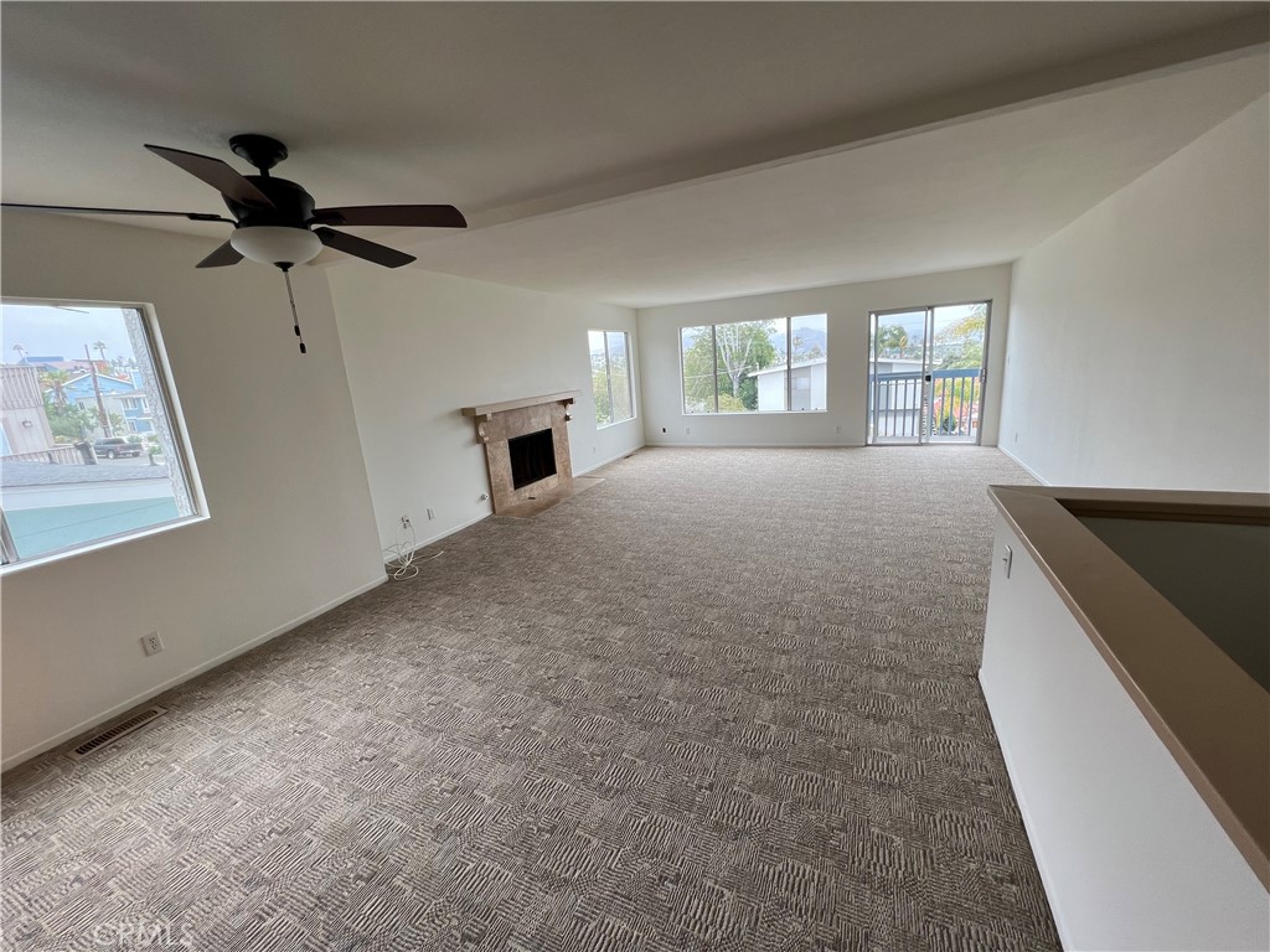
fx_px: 477
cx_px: 635
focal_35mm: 13
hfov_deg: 106.2
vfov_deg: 89.9
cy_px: 476
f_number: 1.8
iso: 32
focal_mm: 1.57
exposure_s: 1/153
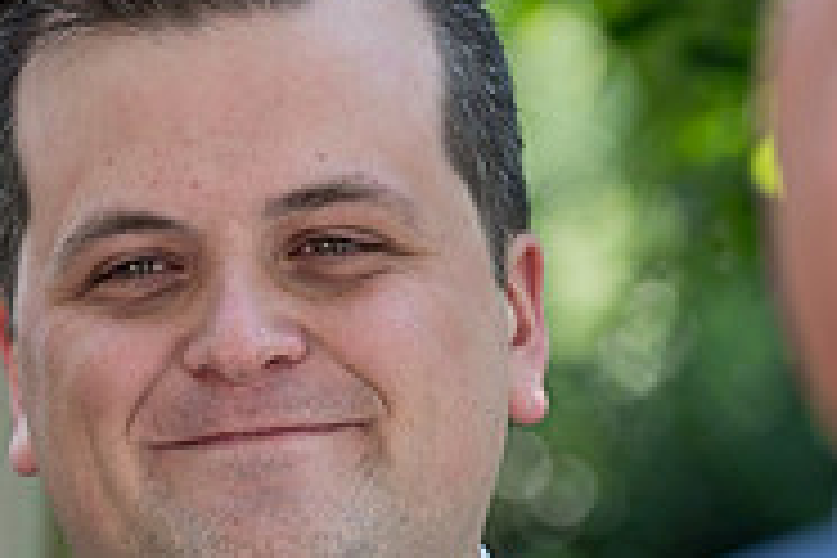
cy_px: 407
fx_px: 11950
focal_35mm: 514
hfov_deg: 4.0
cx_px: -297
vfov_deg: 2.7
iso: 100
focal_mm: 165
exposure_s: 1/200
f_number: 5
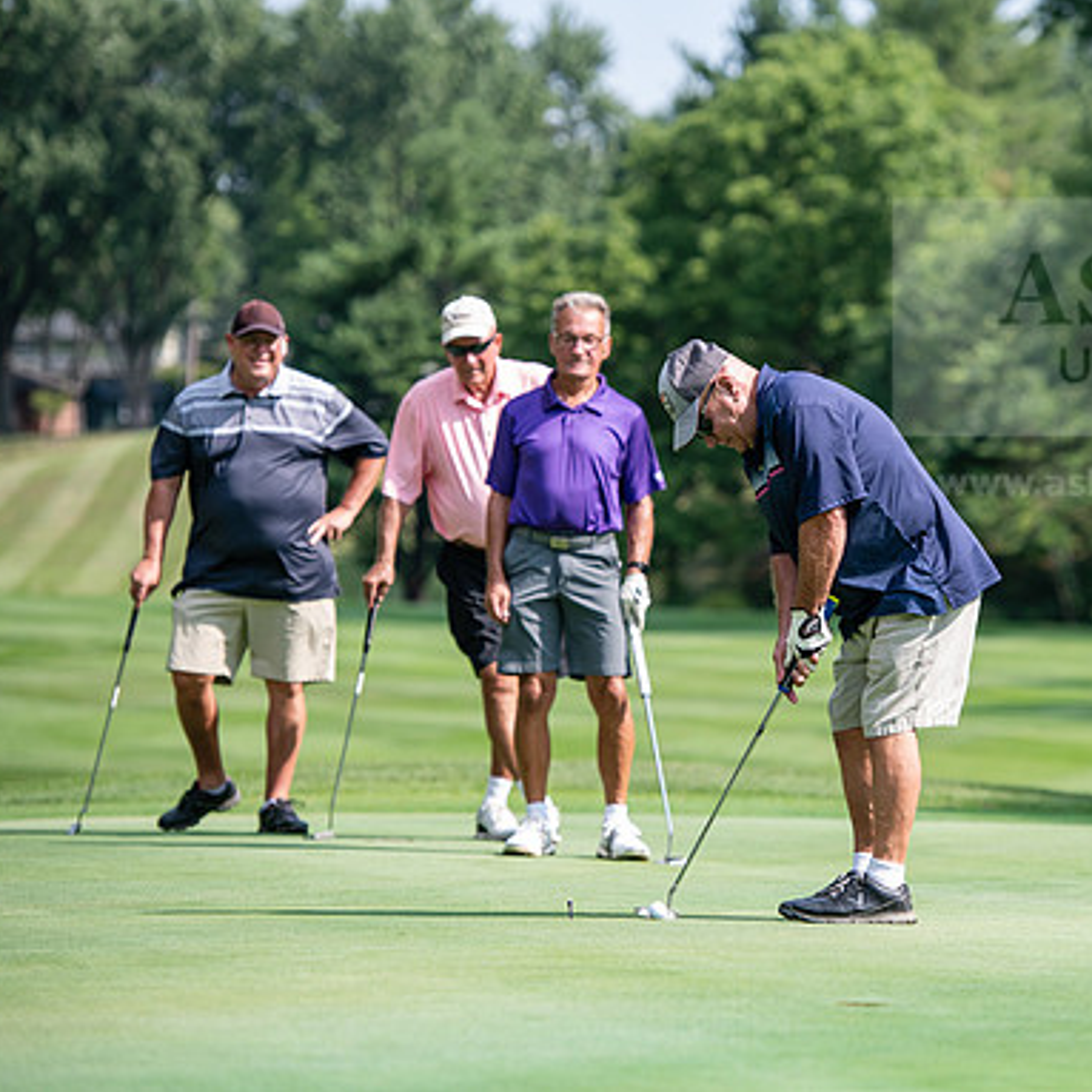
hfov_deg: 9.7
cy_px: 543
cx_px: 807
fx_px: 6424
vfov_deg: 9.7
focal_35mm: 180
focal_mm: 140
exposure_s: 1/1250
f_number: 3.5
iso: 250
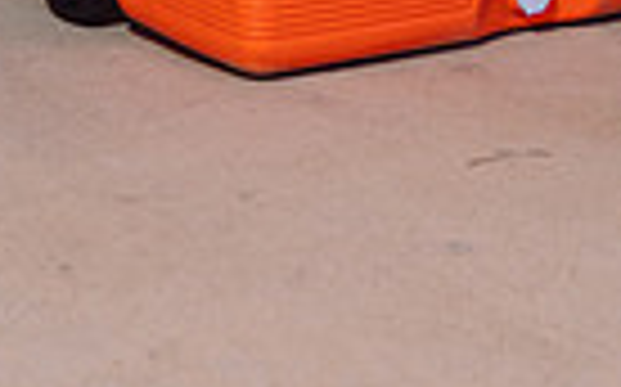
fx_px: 2367
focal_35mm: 140
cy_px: -572
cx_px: 464
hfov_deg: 14.9
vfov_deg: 8.5
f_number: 7.1
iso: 200
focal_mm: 42
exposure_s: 1/250
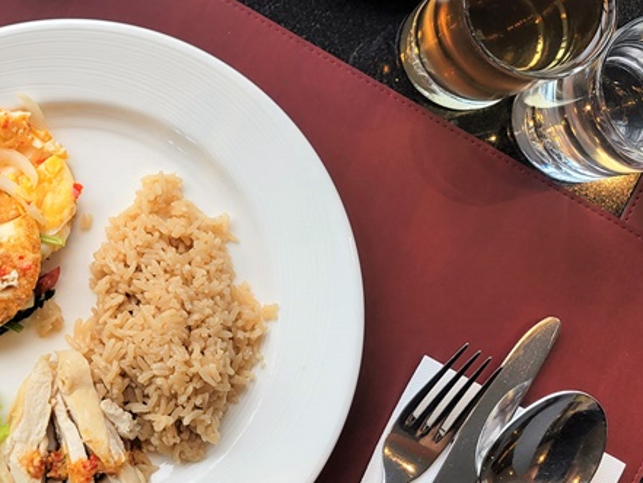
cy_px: 134
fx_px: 1096
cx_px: 63
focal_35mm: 59
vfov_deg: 24.6
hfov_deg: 31.2
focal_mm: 5.4
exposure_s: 1/184
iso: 40
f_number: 1.8
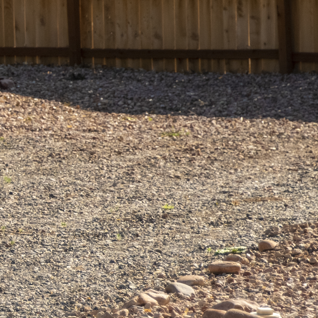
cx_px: -511
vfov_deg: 6.0
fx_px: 3035
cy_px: 20
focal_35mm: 292
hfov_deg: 5.7
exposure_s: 1/1600
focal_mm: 50
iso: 500
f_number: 2.8
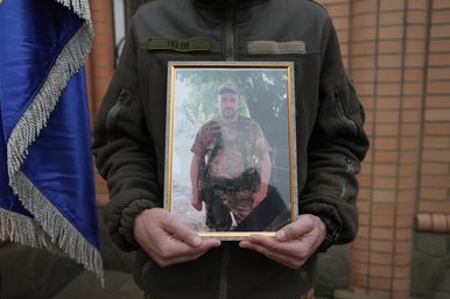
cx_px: 223
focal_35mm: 28
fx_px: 350
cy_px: 145
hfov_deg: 65.5
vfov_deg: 46.4
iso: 1250
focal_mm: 27
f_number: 3.2
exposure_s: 1/500
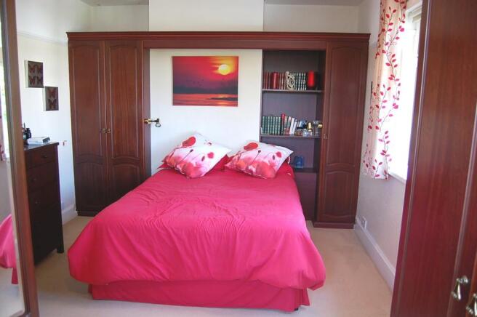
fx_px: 357
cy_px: 158
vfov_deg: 47.8
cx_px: 238
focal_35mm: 27
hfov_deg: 67.4
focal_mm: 18
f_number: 3.5
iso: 400
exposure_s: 1/50
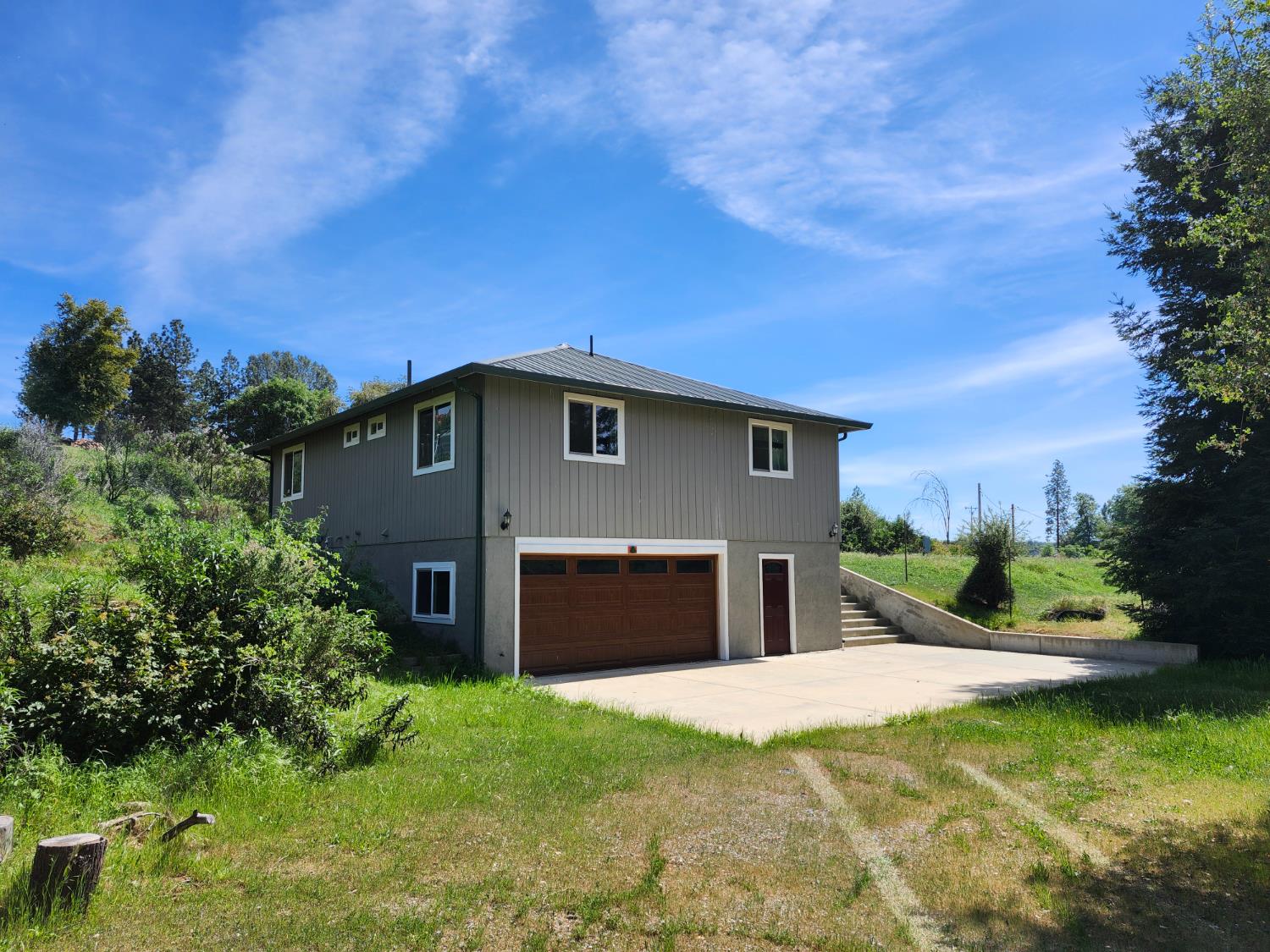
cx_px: 635
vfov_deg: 58.9
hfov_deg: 73.9
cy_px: 476
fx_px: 844
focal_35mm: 23
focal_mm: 5.54
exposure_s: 1/1445
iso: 25
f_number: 1.8
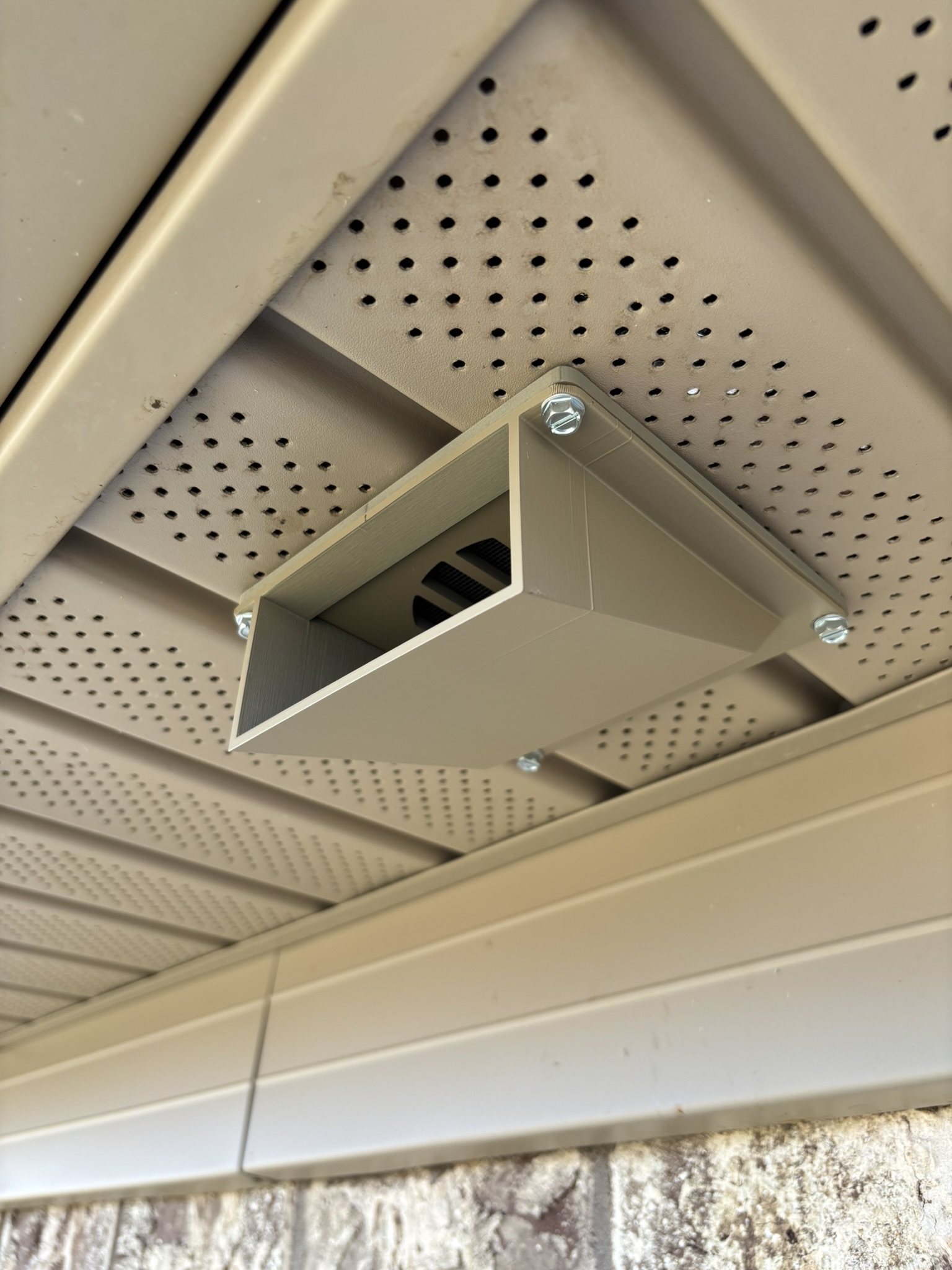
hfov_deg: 53.1
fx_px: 953
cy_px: 635
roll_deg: -1.0
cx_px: 476
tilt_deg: +34.4
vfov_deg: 67.3
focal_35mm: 26
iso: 40
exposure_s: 1/228
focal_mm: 5.96
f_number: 1.6
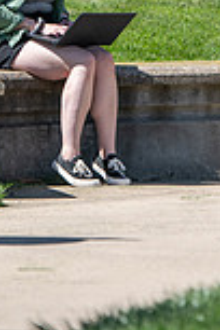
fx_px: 3639
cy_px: -108
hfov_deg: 3.5
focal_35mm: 397
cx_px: 69
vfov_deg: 5.2
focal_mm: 135
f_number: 4
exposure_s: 1/1000
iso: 160
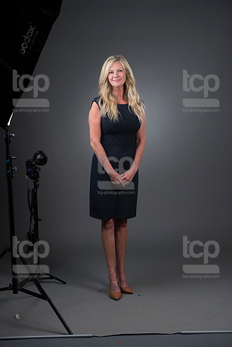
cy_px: 174
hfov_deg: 17.1
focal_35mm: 80
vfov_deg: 25.4
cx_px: 116
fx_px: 773
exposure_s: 1/250
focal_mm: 80
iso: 160
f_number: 5.6
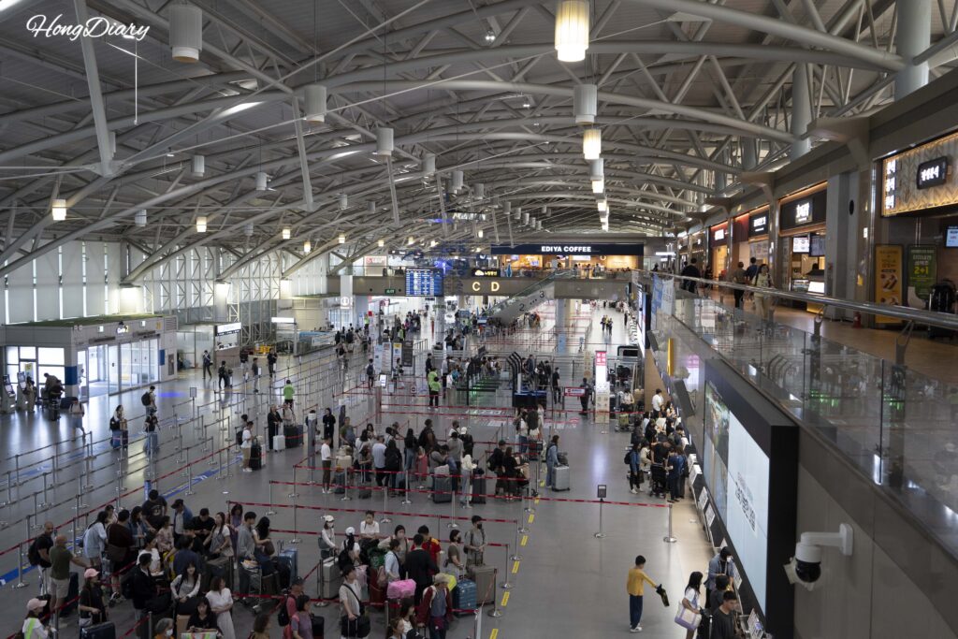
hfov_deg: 60.3
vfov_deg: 42.3
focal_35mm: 31
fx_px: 825
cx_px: 479
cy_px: 320
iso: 1600
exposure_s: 1/160
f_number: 4.5
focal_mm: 31
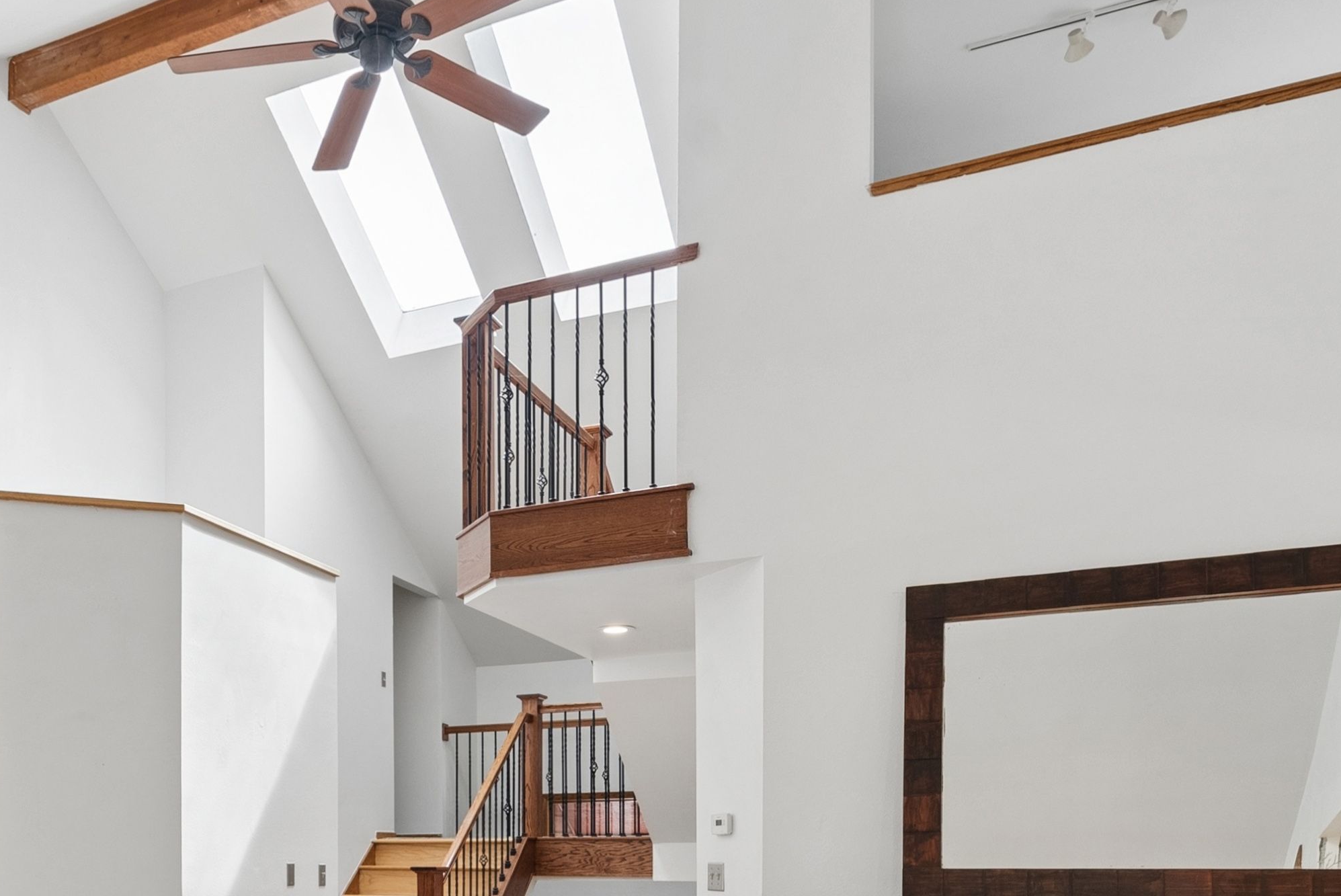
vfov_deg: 36.0
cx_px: 353
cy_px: 848
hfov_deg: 53.5
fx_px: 1267
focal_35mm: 34
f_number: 8
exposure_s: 1/100
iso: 640
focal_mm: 16
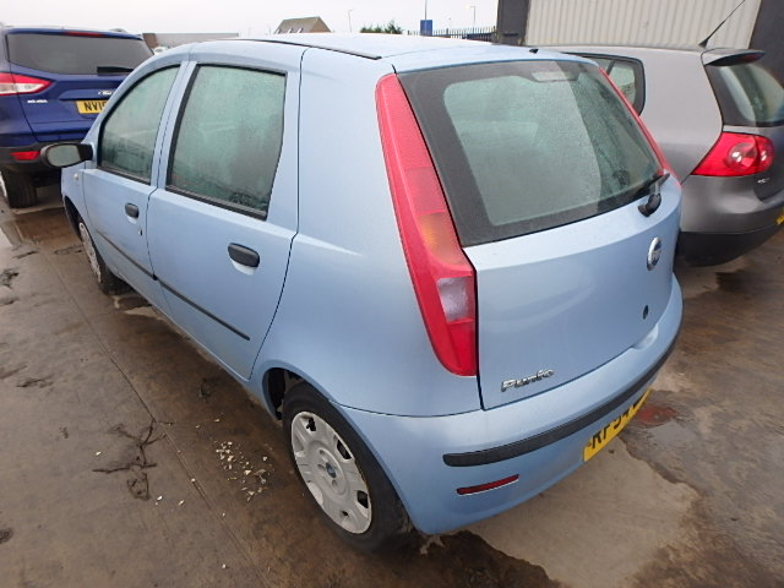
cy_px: 294
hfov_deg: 79.0
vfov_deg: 63.4
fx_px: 476
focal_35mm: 21
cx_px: 392
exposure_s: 1/100
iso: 125
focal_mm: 3.7
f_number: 3.5
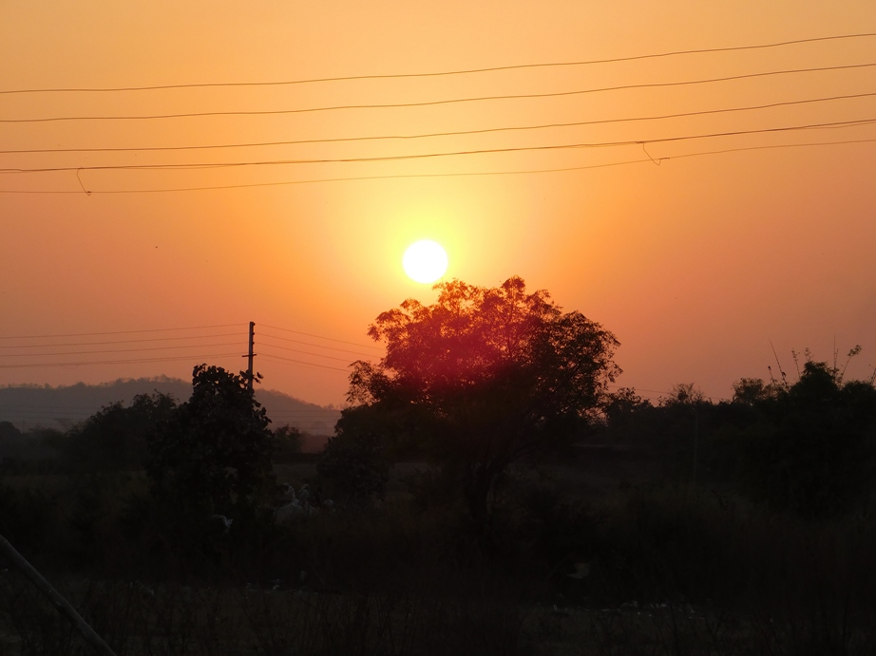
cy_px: 328
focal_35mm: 170
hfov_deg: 11.6
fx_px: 4301
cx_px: 438
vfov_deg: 8.7
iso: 125
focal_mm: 30.1
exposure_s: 1/250
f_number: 5.3
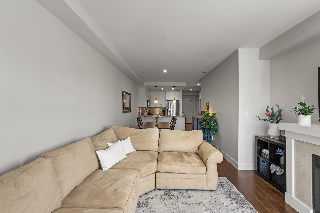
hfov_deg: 96.7
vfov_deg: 73.8
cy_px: 106
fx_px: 142
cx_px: 160
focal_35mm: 16
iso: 3200
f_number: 9
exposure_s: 1/30
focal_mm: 16
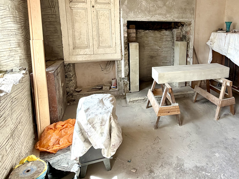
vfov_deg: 55.0
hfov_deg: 70.1
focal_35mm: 24
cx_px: 153
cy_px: 53
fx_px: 166
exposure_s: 1/135
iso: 64
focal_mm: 2.22
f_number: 2.2
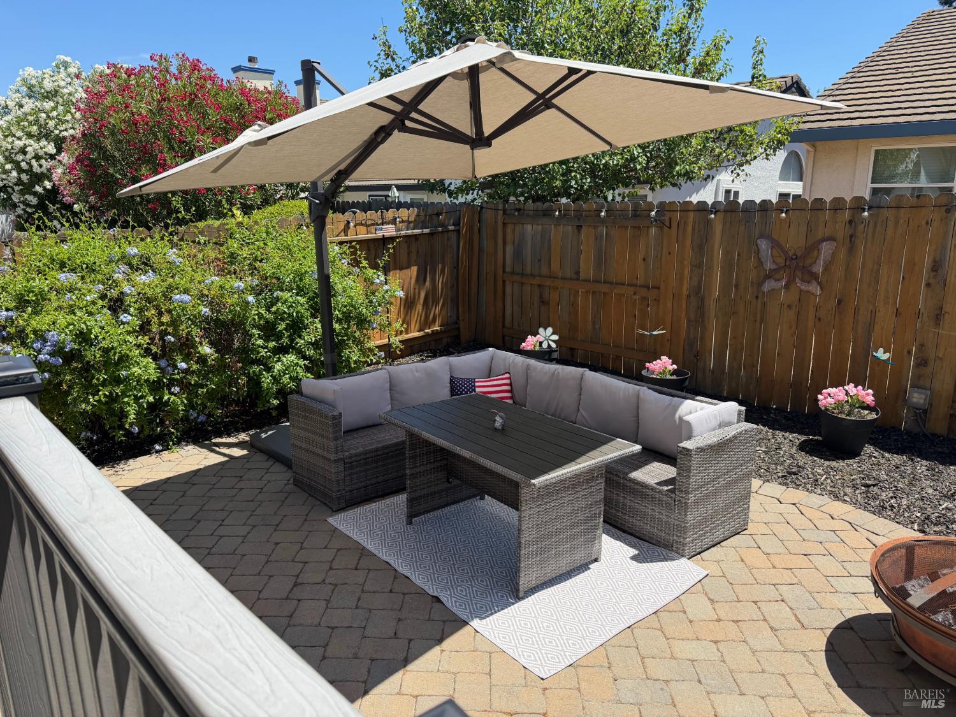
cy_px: 358
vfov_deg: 56.8
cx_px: 478
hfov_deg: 71.6
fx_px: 663
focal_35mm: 24
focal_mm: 6.76
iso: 100
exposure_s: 1/3279
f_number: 1.78
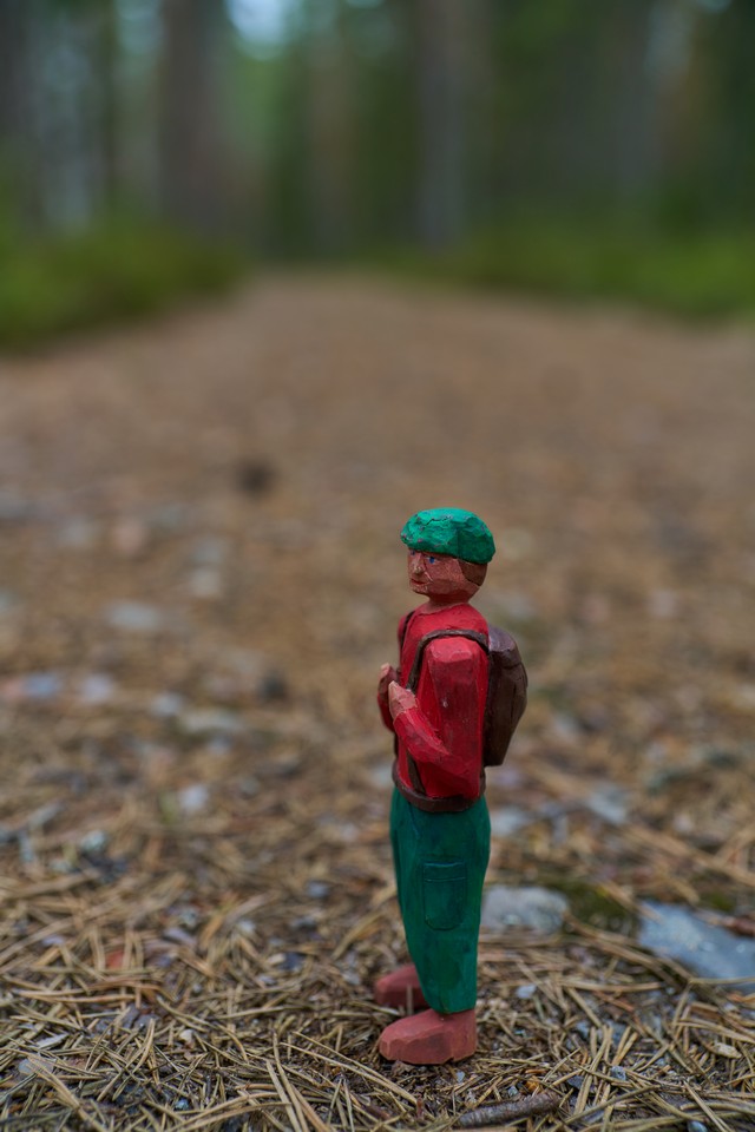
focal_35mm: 35
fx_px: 1101
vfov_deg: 54.4
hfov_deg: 37.9
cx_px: 378
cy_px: 566
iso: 100
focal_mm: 35
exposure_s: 1/160
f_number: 2.8
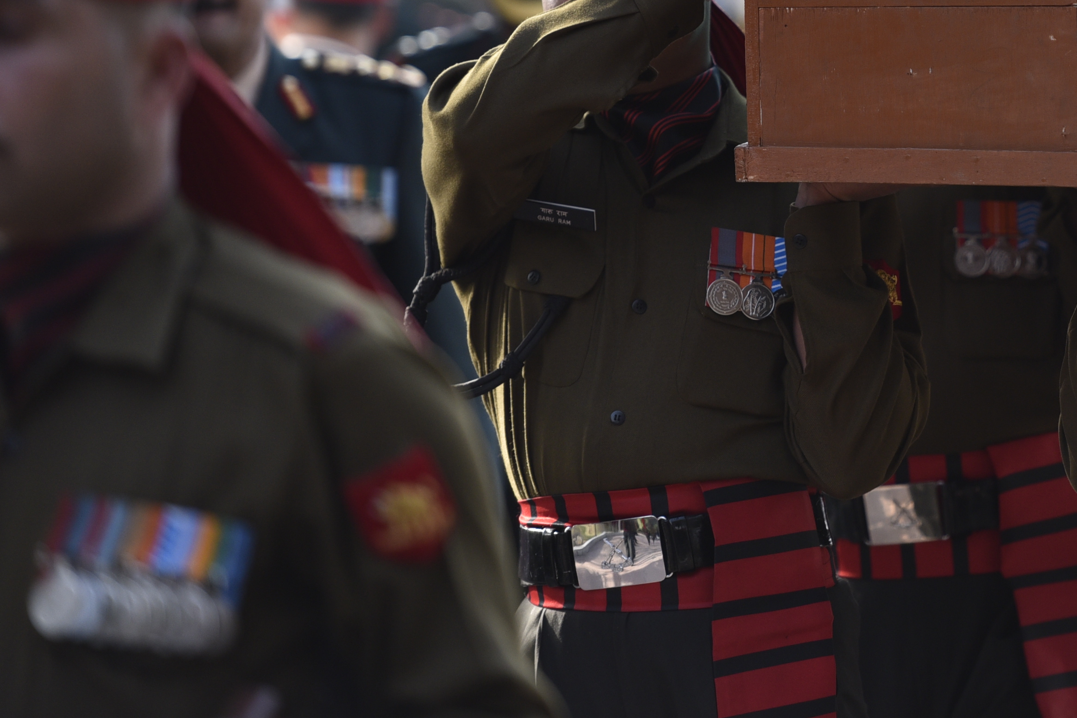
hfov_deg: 6.2
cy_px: 32
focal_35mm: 330
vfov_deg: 4.2
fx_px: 9873
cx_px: 1030
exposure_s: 1/1250
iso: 500
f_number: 2.8
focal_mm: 170
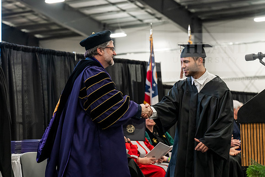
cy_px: 88
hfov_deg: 23.9
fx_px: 626
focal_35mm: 85
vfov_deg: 16.1
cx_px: 132
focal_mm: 85
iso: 4000
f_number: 4.5
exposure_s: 1/200
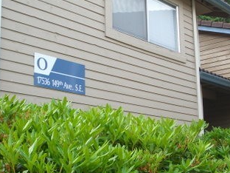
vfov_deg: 18.9
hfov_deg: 24.5
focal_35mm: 78
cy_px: 103
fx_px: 518
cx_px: 192
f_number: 2.9
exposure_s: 1/165
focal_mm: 6.3
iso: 50
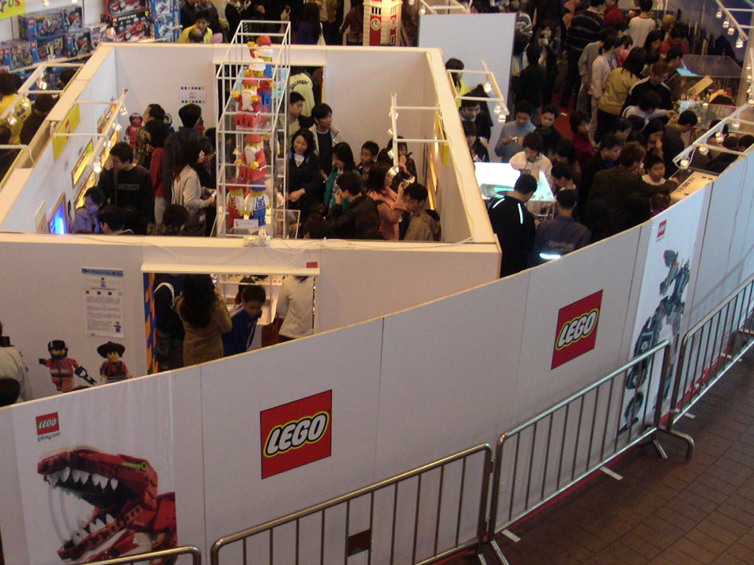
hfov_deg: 37.3
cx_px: 292
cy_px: 232
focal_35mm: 51
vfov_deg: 28.5
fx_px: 1111
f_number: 2.8
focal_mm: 6
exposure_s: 1/50
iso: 160
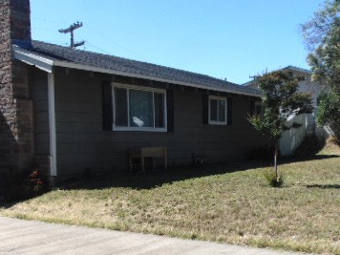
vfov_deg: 31.7
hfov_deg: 42.0
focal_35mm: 45
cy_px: 185
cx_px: 158
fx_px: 442
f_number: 7.7
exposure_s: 1/200
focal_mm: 4.5
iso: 80
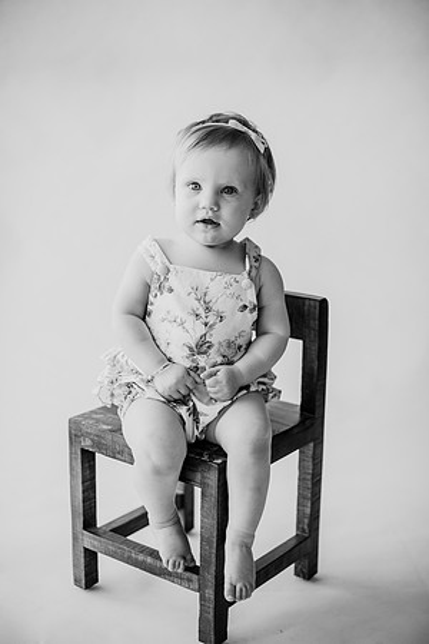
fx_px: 894
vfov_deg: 39.6
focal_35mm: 50
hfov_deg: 27.0
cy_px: 322
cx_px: 214
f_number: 2
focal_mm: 50
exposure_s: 1/800
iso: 400
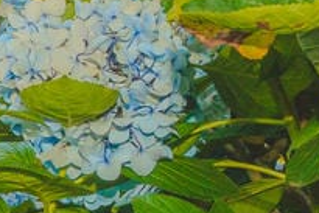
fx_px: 1818
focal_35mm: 205
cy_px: 103
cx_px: -545
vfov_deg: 6.7
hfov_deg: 8.7
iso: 320
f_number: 14
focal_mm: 35
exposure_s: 1/200
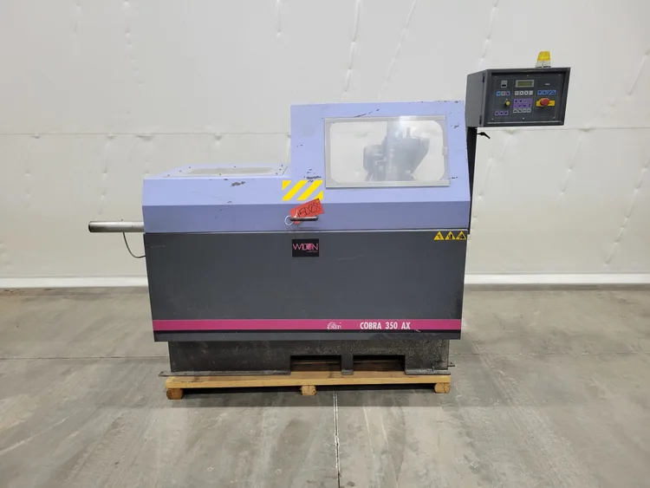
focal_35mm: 26
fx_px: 488
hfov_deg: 67.3
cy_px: 244
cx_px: 325
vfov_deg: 53.1
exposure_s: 1/39
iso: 250
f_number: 1.8
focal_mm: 5.4
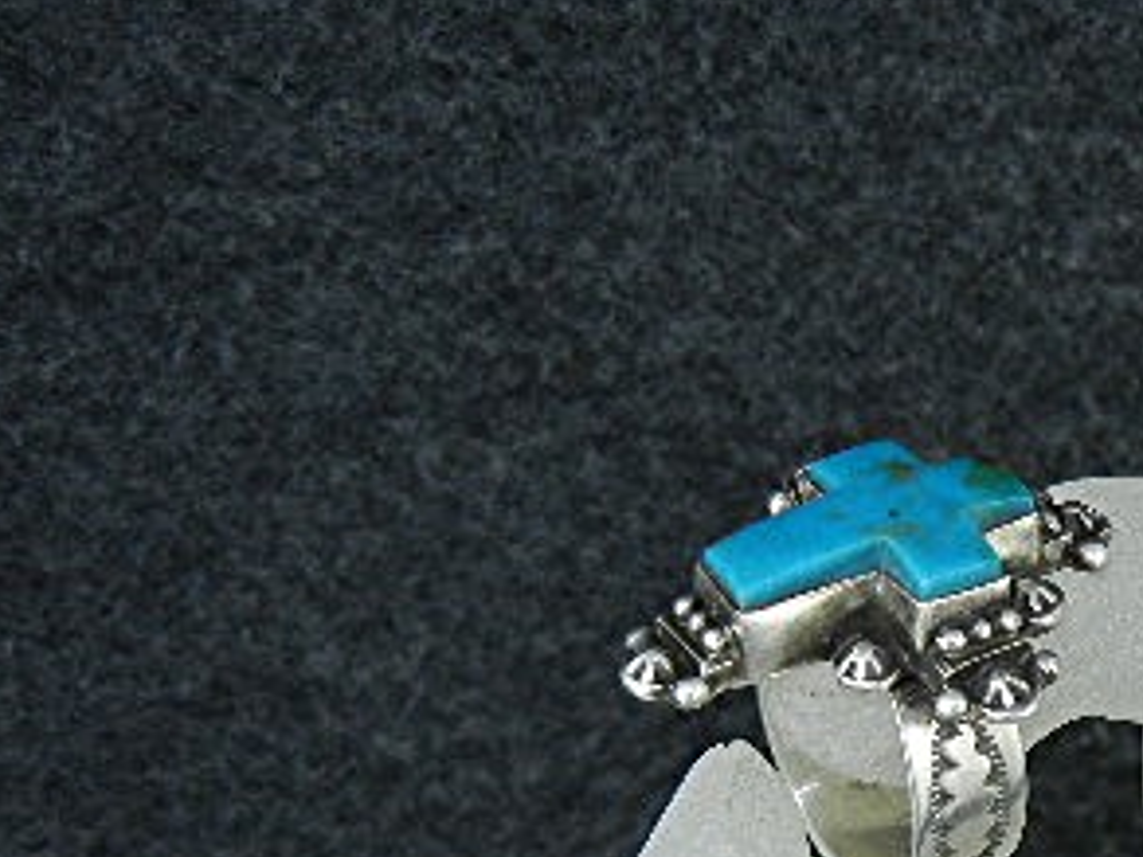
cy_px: 790
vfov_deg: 12.9
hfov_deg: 16.8
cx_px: 1233
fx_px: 3764
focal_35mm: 114
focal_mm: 9.3
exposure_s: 1/30
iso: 340
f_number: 3.9
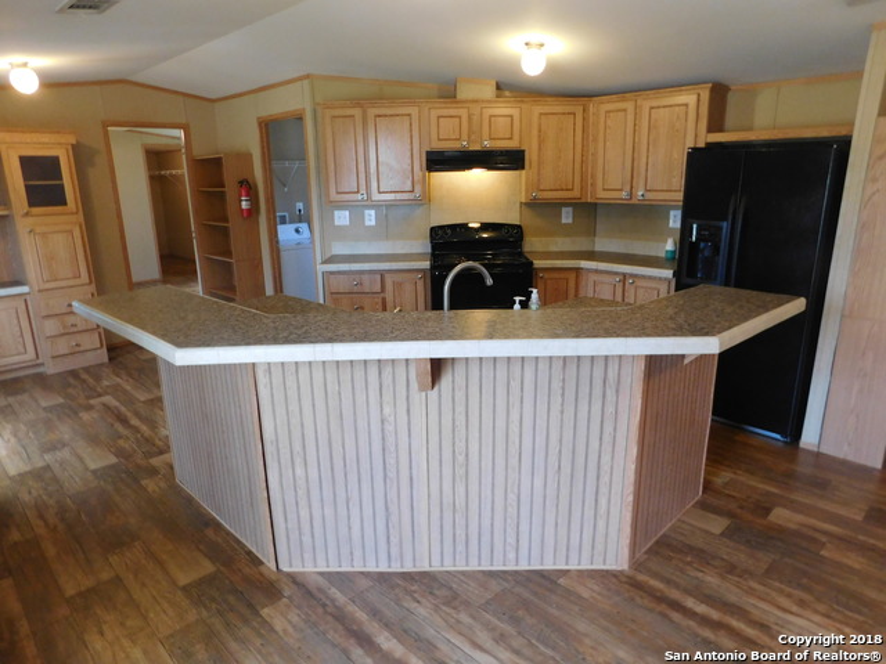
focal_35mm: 23
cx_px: 443
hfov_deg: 73.9
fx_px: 589
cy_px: 332
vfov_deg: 58.9
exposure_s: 1/30
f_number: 3
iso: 320
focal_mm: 4
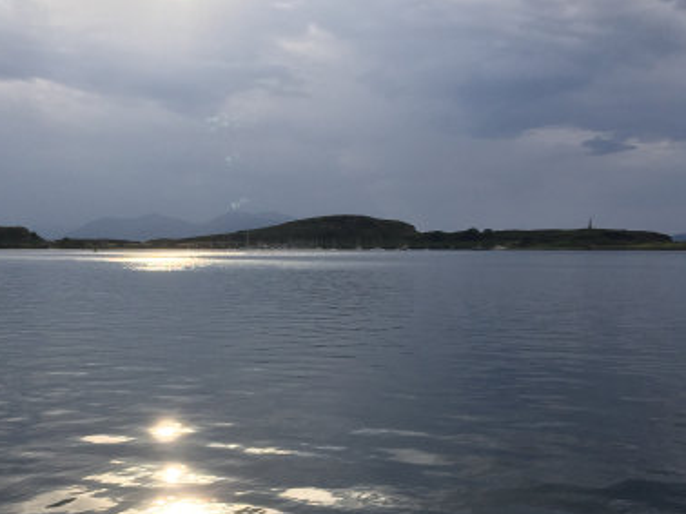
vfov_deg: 30.7
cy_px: 326
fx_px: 931
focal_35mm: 47
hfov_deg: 39.5
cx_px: 185
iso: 32
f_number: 2.2
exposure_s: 1/807
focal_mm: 4.15
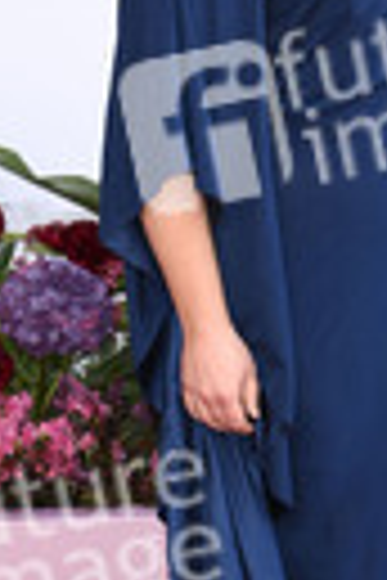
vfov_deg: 10.7
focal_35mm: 192
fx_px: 3096
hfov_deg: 7.1
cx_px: 482
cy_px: 333
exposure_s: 1/250
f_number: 6.3
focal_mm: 62
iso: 500
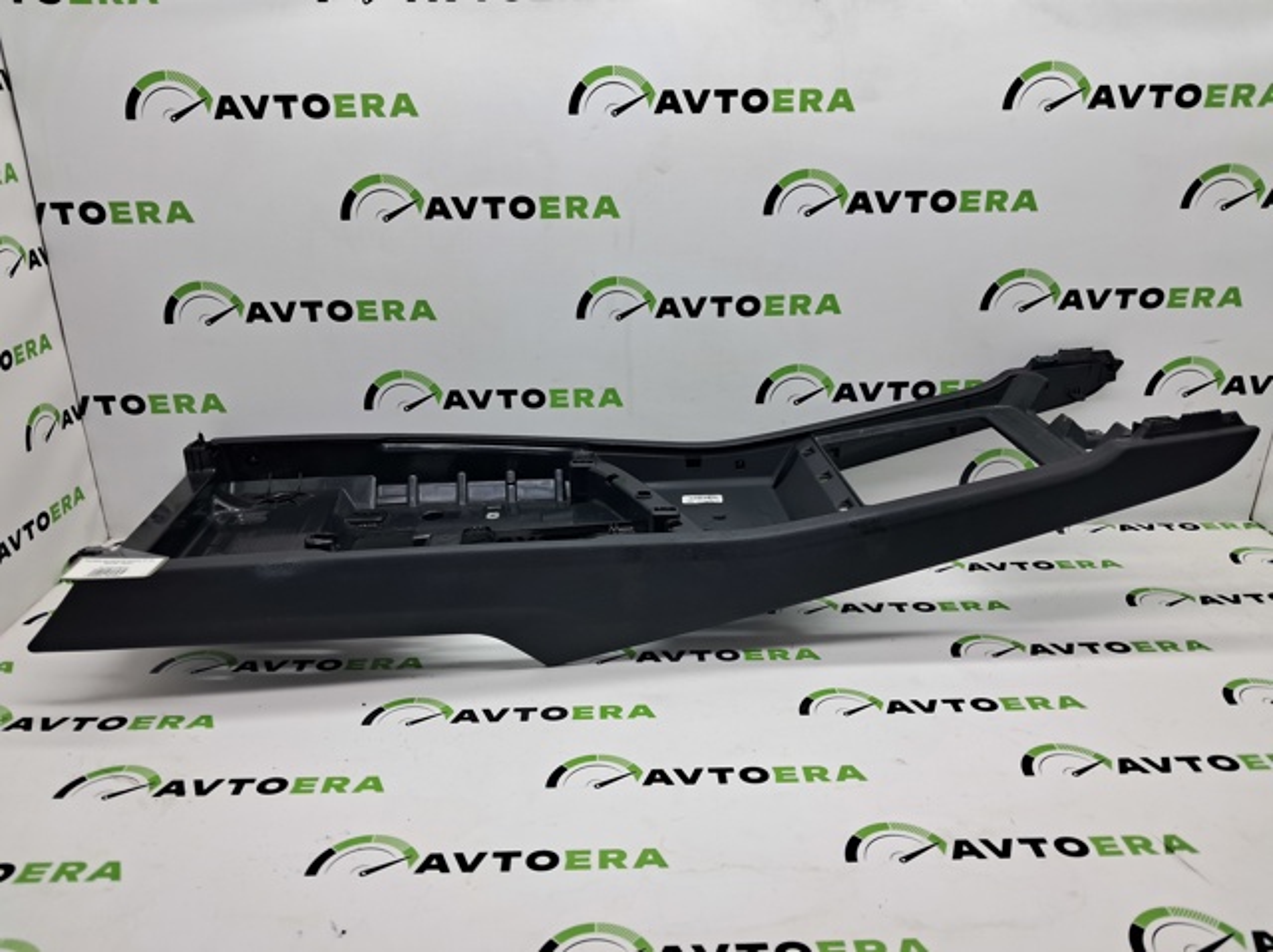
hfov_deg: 65.4
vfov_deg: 51.3
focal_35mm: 27
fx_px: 992
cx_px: 636
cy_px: 476
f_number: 1.8
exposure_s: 1/100
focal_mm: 4
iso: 50
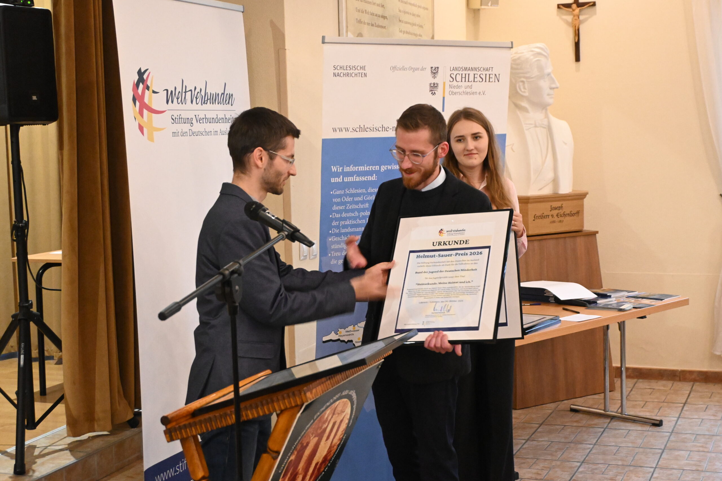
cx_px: 361
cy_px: 240
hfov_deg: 35.1
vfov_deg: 23.8
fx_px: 1143
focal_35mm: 57
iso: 6400
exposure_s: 1/60
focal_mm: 38
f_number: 5.6
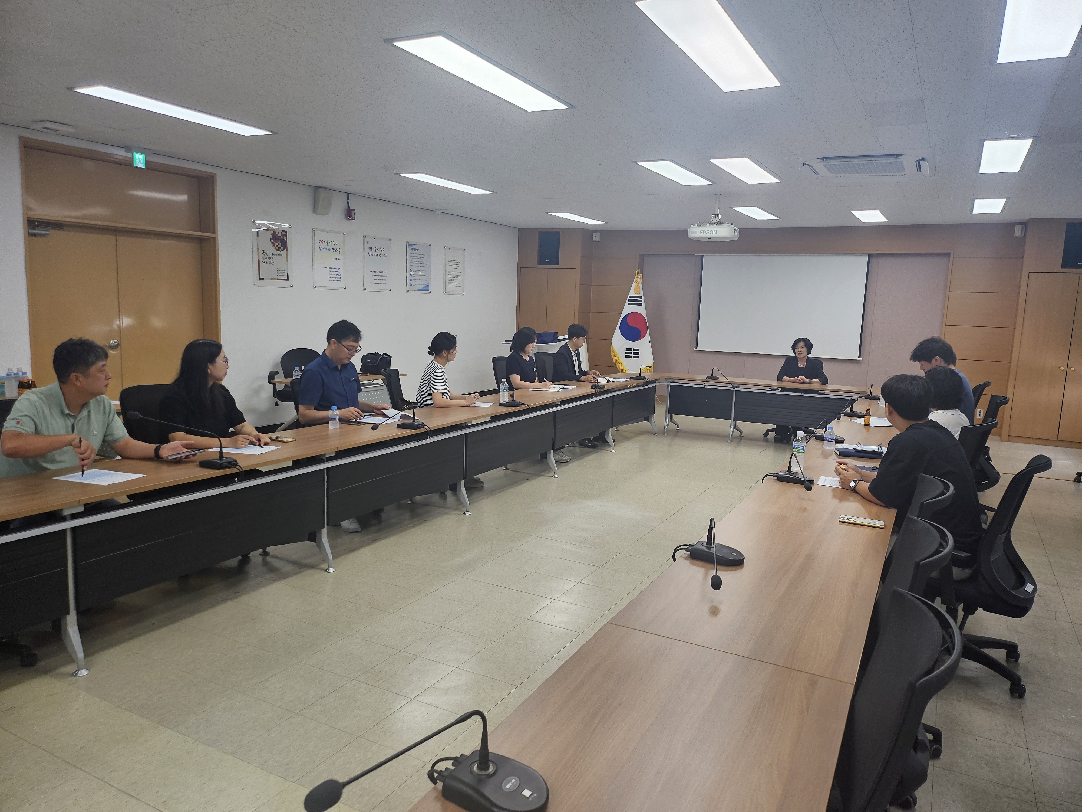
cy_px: 406
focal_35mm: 24
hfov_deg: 71.6
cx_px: 541
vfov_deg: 56.8
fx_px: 750
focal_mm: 5
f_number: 1.8
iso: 80
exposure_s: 1/120
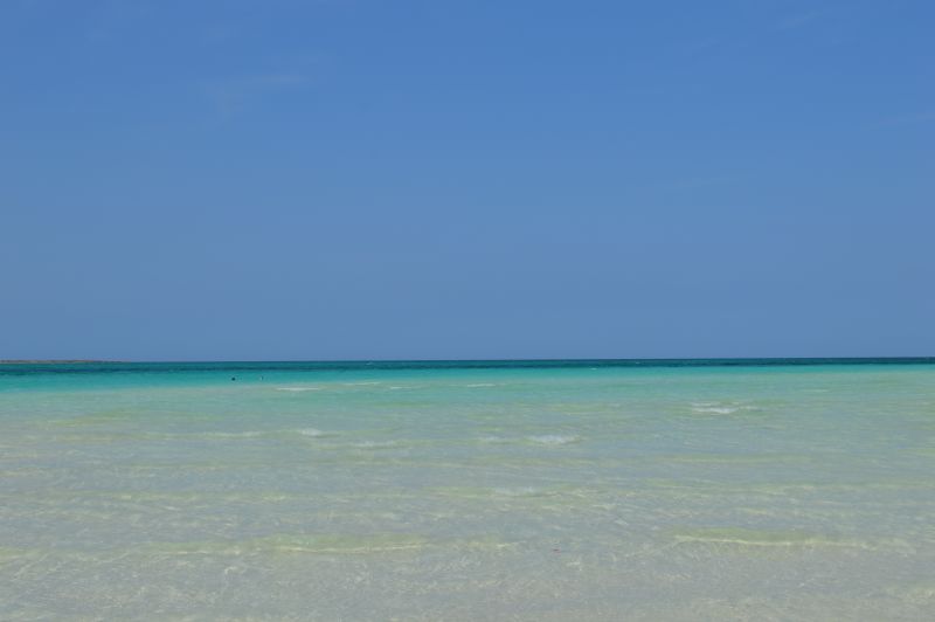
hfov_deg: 43.6
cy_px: 311
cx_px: 468
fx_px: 1168
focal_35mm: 45
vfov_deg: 29.8
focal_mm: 30
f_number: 10
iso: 100
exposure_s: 1/400
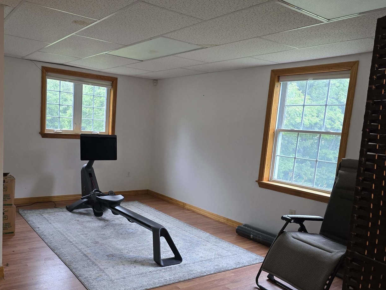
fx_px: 334
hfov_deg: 59.0
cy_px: 173
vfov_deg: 46.5
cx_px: 139
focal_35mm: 30
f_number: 1.7
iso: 500
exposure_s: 1/120
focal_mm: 6.3
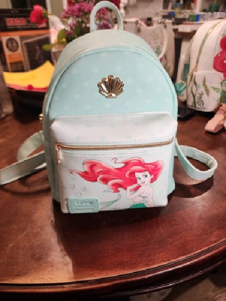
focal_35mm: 23
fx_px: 200
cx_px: 113
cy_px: 150
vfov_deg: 73.9
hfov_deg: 58.9
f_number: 1.8
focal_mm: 6.4
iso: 400
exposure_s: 1/120
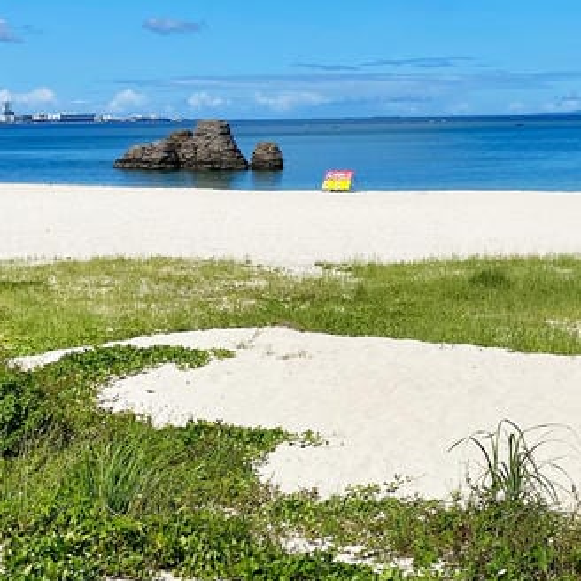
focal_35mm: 70
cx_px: 631
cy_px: -19
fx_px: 1329
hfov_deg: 23.2
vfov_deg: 23.5
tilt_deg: +6.5
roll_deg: +0.7
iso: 32
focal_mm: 4.25
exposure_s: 1/10417
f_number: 1.8
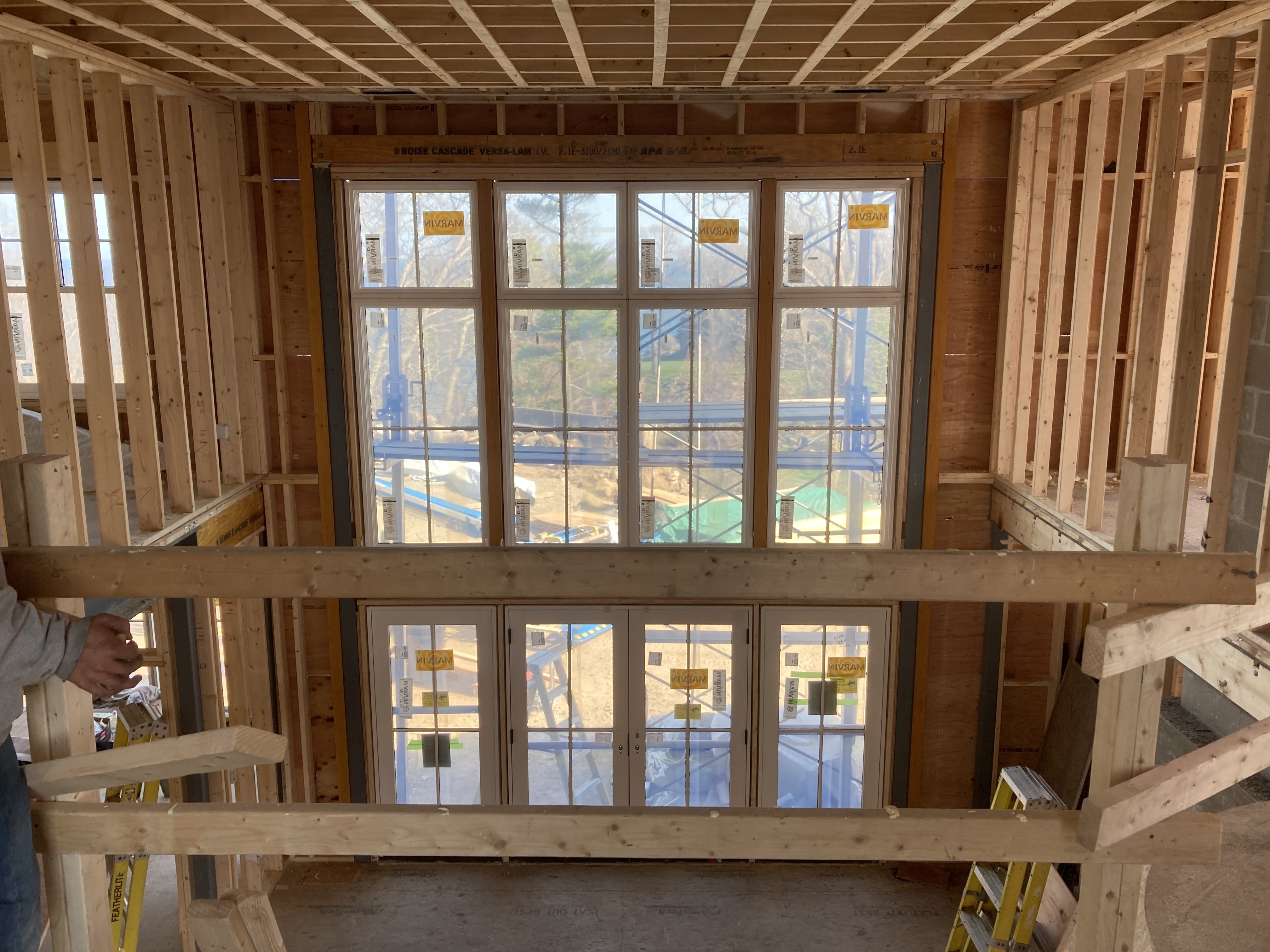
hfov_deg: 63.4
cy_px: 476
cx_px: 635
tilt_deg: -11.6
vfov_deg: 49.7
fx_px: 1027
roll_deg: +0.3
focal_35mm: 28
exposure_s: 1/123
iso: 20
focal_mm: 3.99
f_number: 1.8
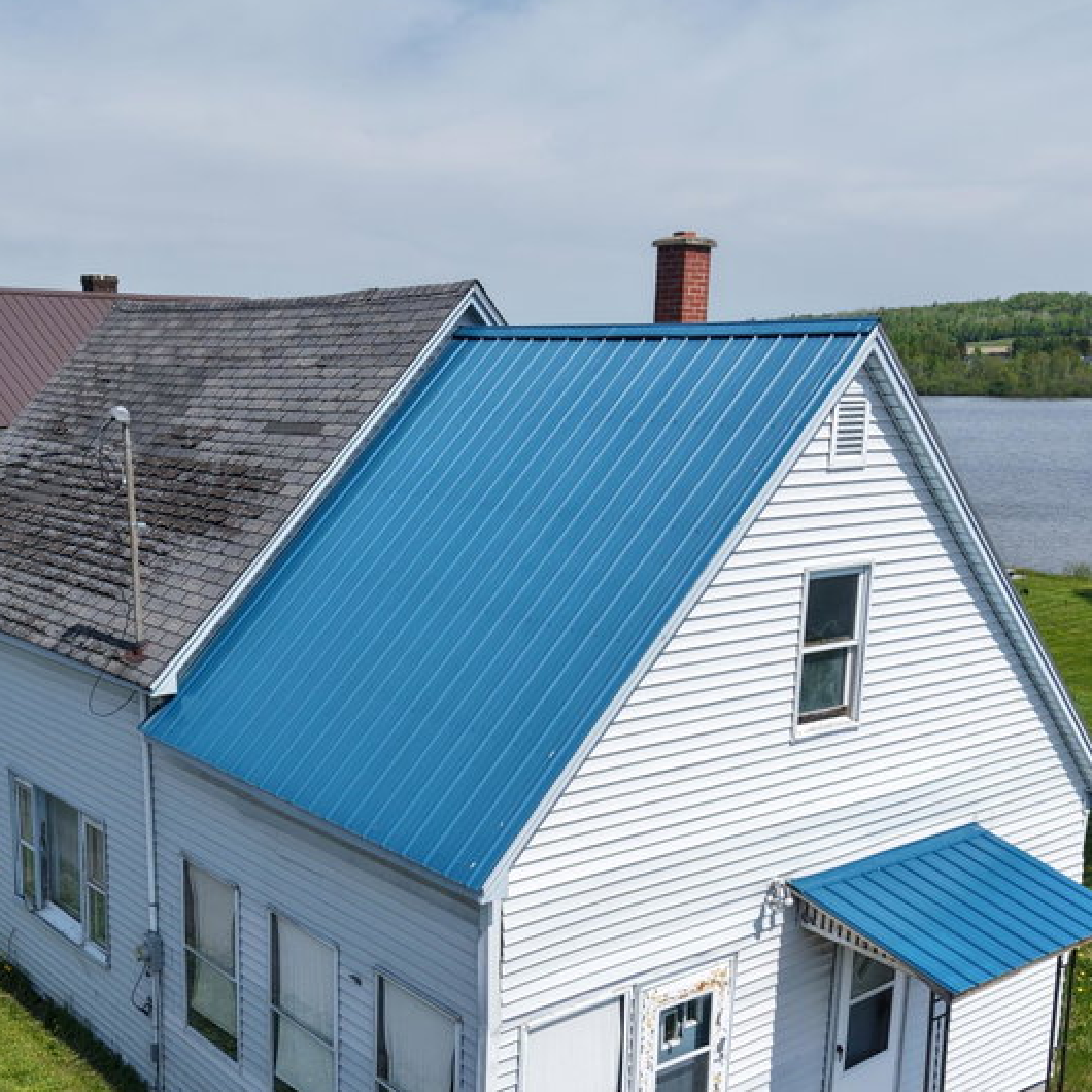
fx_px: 1463
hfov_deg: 40.8
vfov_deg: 40.4
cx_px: 441
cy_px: 736
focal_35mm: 41
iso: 130
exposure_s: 1/4000
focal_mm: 8.67
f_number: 1.8
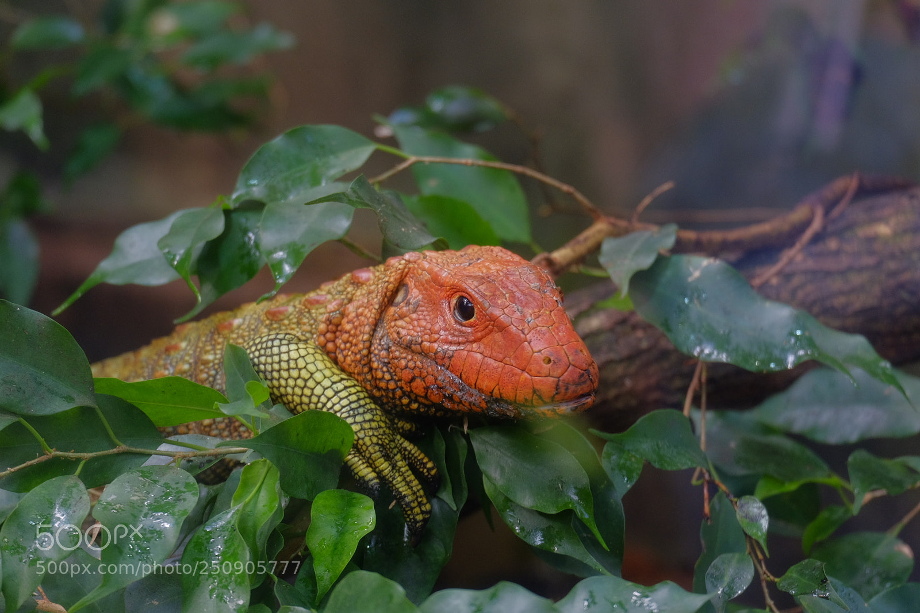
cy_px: 306
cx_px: 460
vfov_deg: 10.8
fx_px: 3246
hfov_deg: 16.1
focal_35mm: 127
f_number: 5.2
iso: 400
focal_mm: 84.8
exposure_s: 1/60
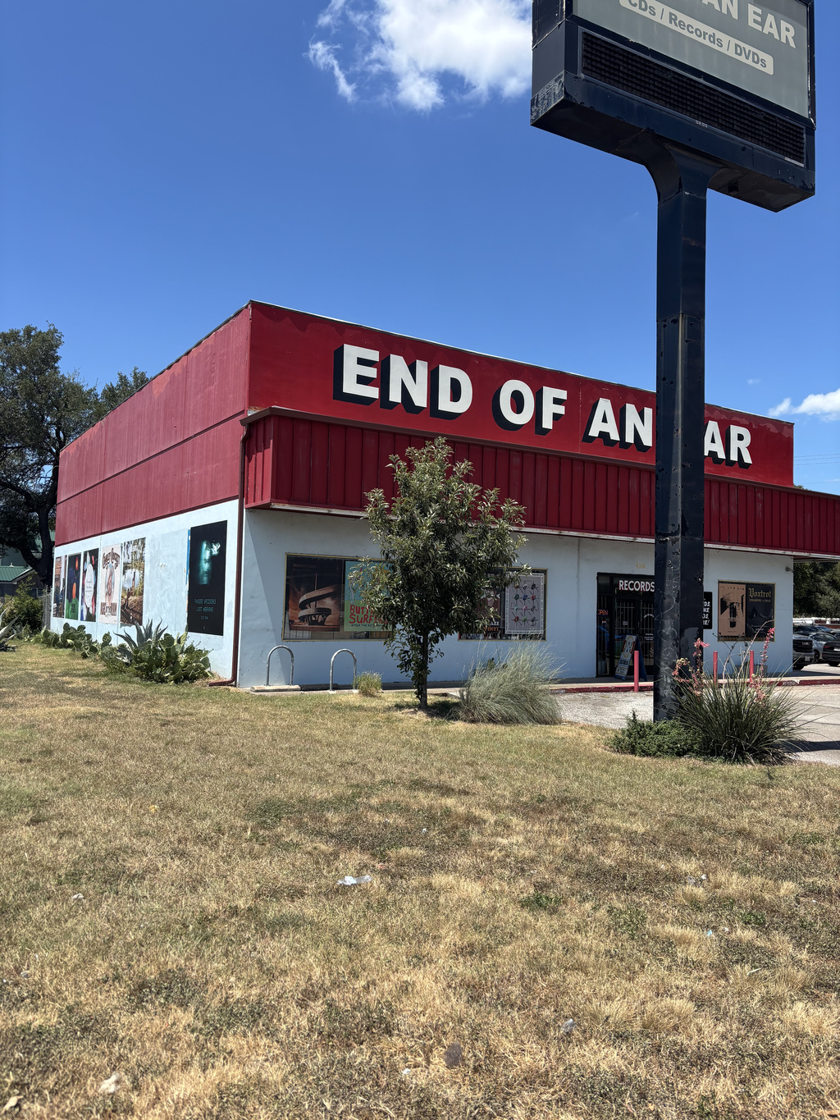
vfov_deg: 67.3
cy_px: 560
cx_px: 420
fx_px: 841
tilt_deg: +2.7
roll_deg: -0.4
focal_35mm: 26
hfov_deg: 53.1
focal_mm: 5.96
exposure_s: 1/2857
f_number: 1.6
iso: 50
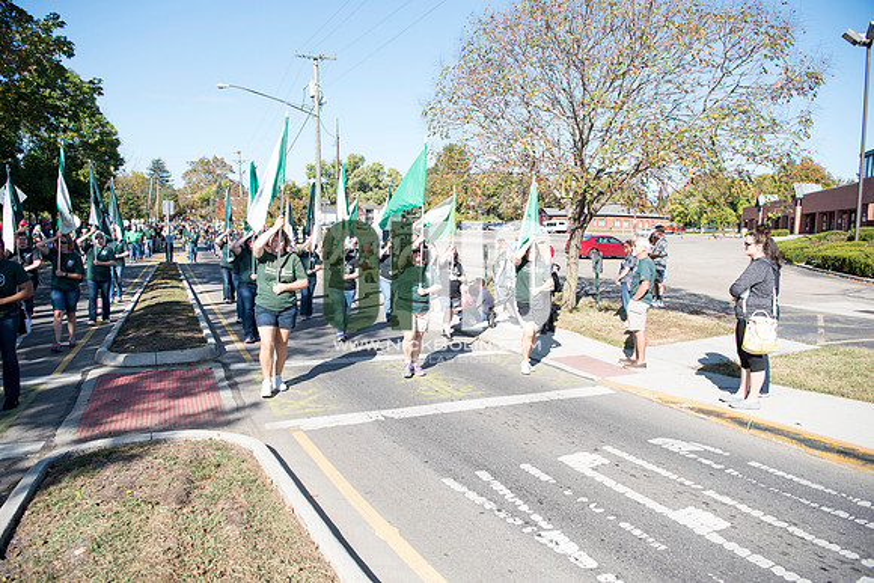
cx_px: 437
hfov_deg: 73.7
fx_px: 583
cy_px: 292
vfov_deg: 53.2
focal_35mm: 24
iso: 250
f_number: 4.5
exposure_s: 1/800
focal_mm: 24
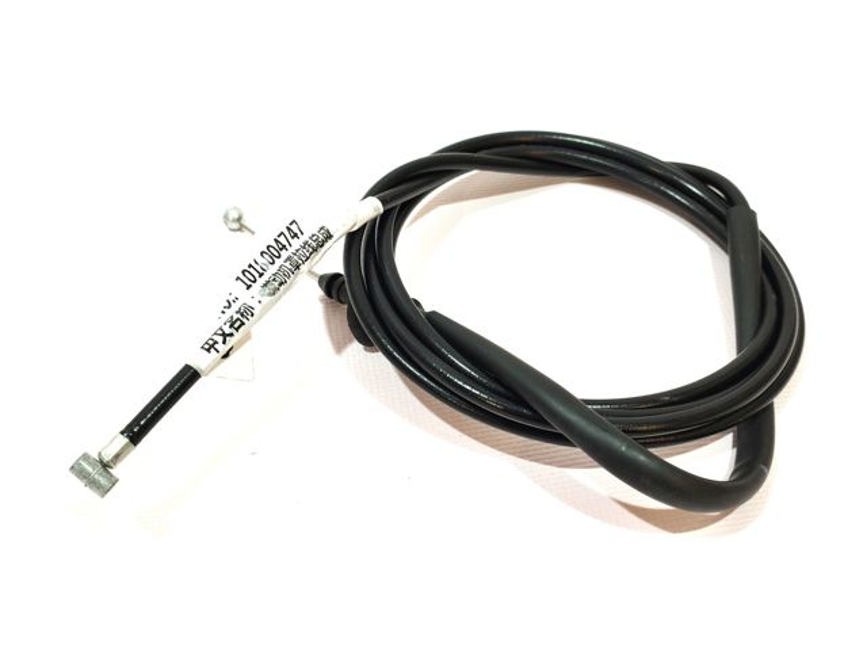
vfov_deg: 35.9
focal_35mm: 40
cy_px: 324
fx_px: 1001
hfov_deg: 46.8
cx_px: 434
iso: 234
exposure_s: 1/100
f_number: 1.75
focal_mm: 4.75
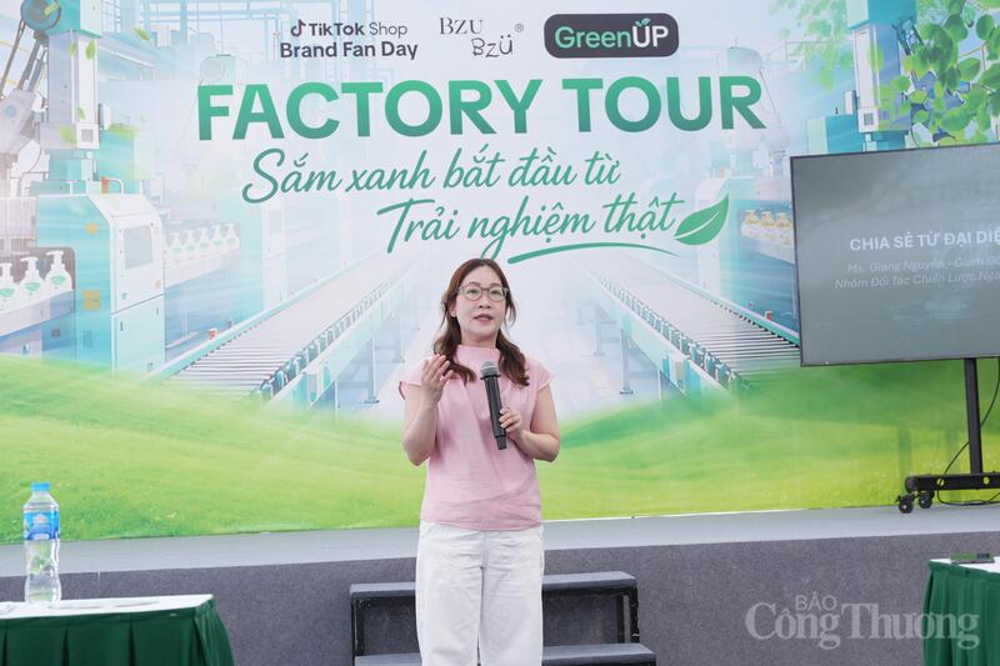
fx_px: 1722
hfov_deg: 32.4
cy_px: 333
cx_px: 500
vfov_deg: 21.9
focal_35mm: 62
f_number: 4
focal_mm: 41.8
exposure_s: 1/125
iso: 160
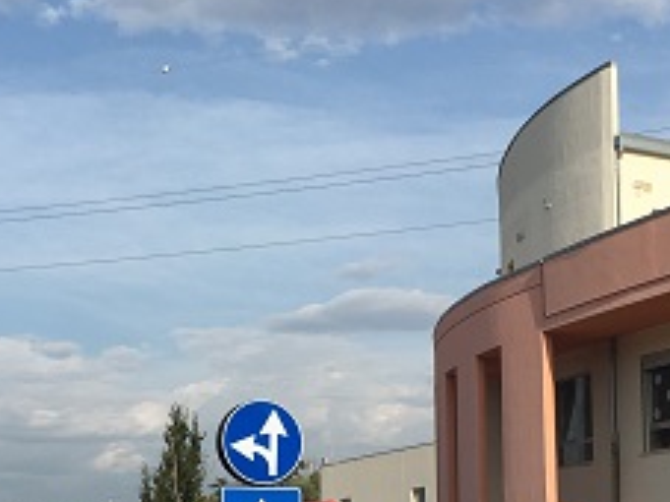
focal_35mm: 83
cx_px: 251
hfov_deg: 23.5
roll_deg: +0.2
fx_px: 1606
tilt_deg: +5.5
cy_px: 486
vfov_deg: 17.4
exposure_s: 1/1672
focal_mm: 4.15
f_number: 2.2
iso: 25
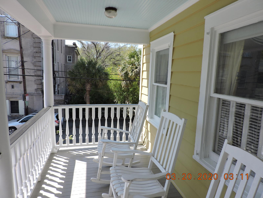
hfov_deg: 71.6
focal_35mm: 24
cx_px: 132
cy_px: 99
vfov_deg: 56.8
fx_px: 182
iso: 100
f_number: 3
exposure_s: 1/500
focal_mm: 4.3
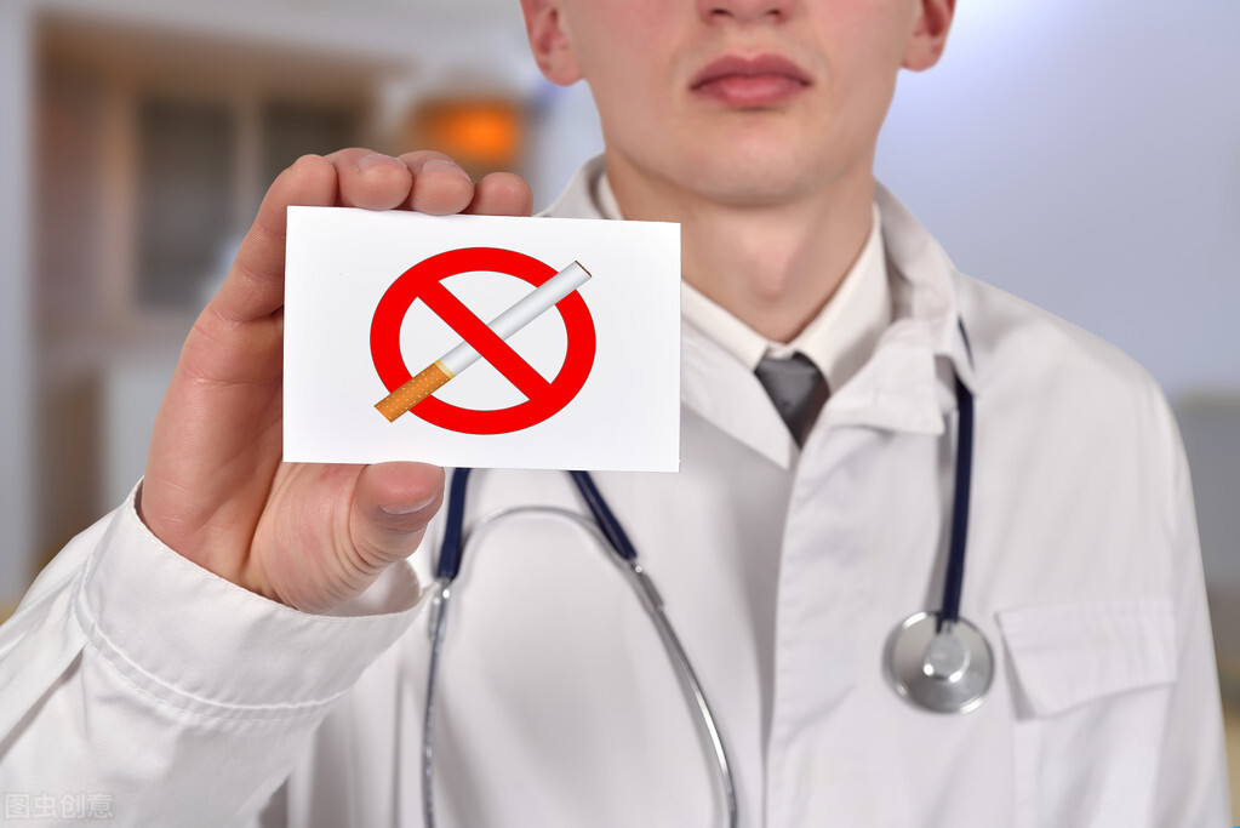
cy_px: 414
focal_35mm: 50
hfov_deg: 39.6
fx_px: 1723
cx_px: 620
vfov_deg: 27.0
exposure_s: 1/160
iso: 100
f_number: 10
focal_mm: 50
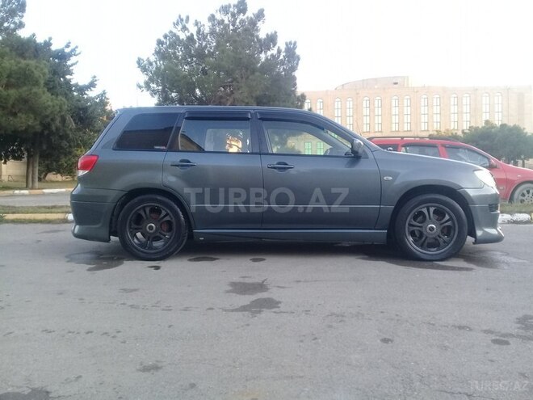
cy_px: 200
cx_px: 266
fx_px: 477
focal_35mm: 31
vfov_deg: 45.4
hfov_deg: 58.4
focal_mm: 3.3
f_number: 2.2
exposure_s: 1/50
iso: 64
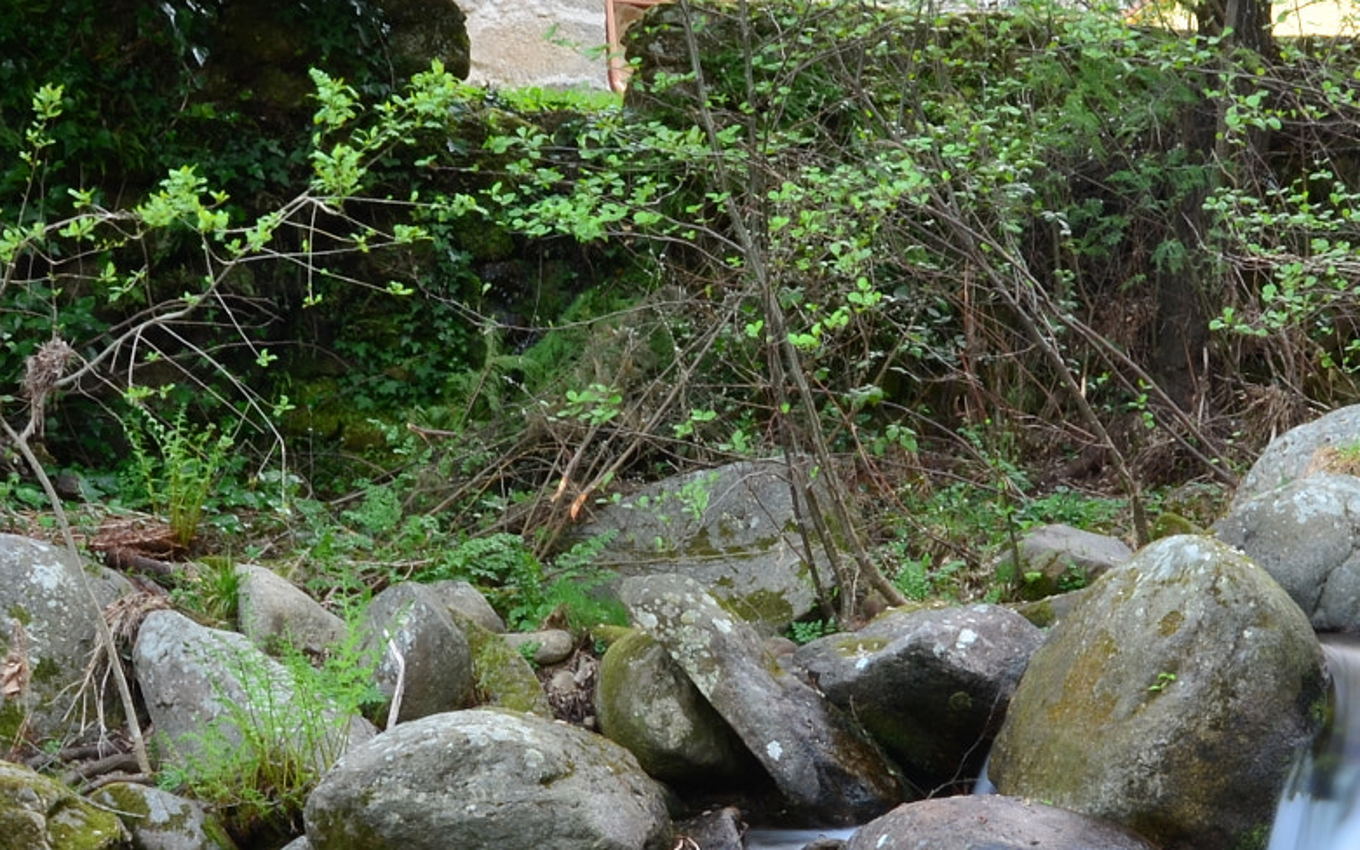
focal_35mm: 72
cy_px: 697
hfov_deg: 28.5
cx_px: 792
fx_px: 2668
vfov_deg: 17.9
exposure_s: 2.5
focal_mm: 18
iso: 100
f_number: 22
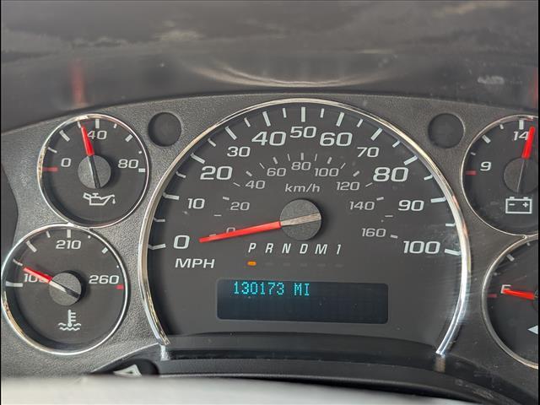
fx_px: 764
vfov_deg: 29.7
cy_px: 202
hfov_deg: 38.9
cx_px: 270
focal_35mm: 49
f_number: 1.68
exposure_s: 1/93.5
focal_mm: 6.9
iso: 70
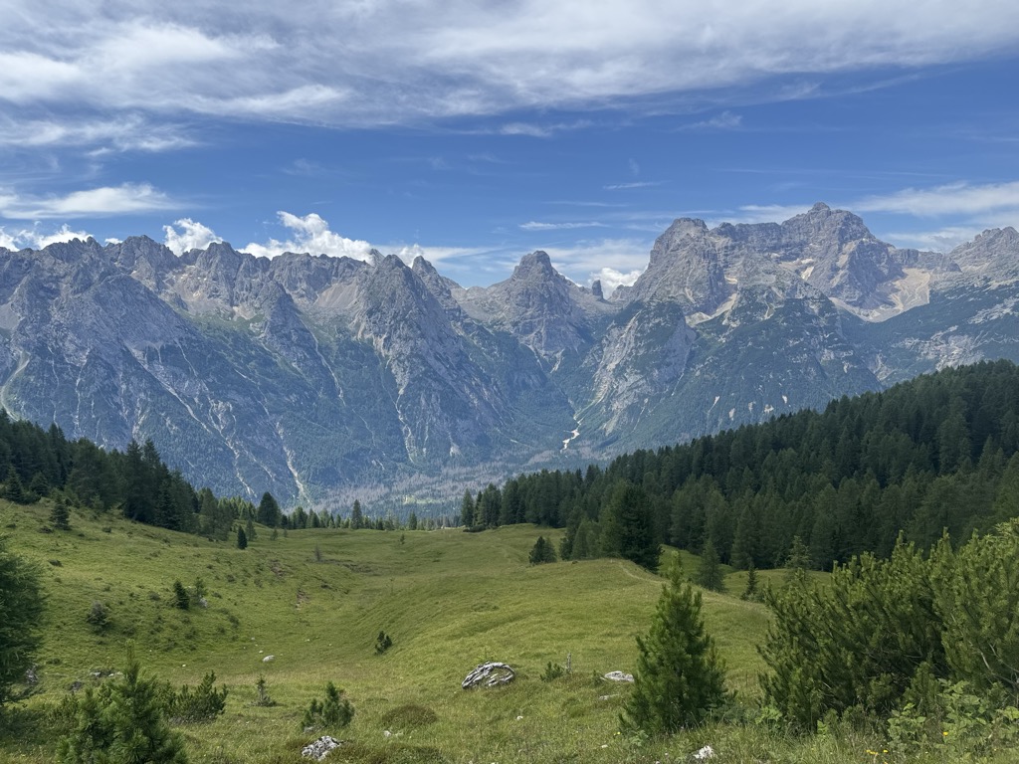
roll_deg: +3.8
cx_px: 510
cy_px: 382
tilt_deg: -2.6
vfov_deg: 56.8
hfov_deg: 71.6
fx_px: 706
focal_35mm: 24
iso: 80
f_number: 1.78
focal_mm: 6.76
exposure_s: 1/4310
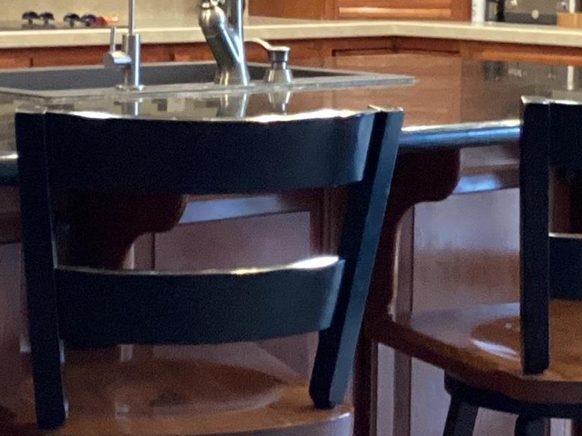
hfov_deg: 16.2
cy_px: 82
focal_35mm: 122
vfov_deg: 12.1
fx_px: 2050
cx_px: 264
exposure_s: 1/40
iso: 320
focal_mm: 3.3
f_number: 2.4
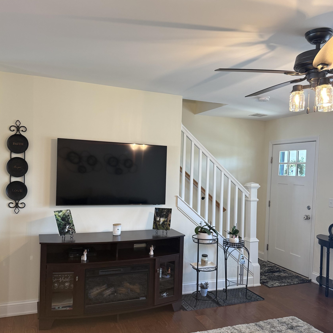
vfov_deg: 55.6
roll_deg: -2.6
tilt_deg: -1.1
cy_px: 179
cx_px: 165
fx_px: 316
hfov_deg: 55.6
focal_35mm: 29
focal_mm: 6.76
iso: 200
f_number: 1.78
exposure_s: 1/120
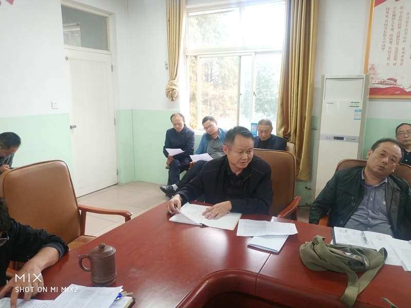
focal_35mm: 32
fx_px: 380
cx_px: 206
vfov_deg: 44.2
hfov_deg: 56.8
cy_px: 154
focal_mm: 4.5
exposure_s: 1/17
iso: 397
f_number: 2
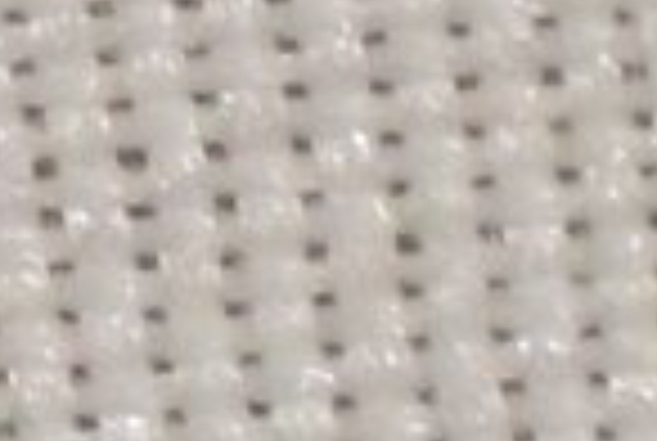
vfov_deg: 1.0
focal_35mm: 1377
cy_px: -558
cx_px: -1330
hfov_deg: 1.5
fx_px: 25181
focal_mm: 140
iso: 500
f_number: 14
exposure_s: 1/160
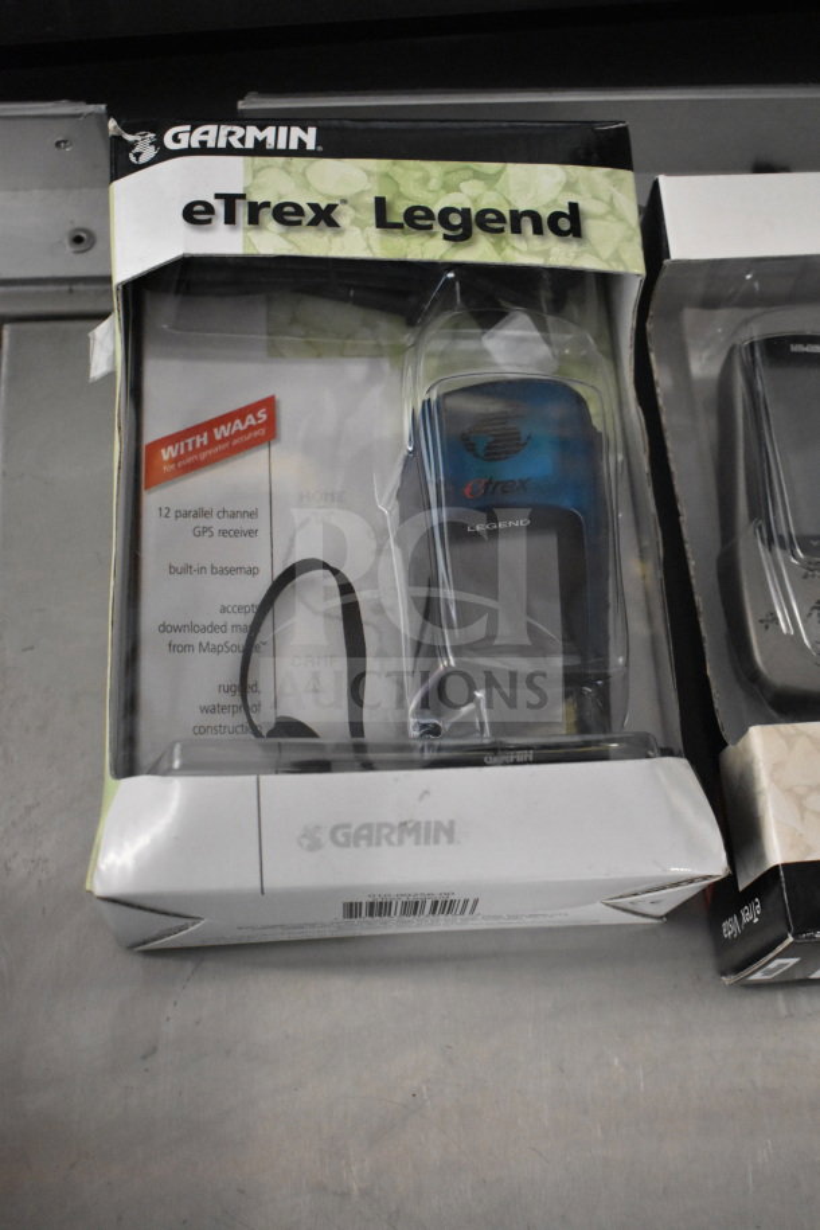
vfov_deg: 45.0
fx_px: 1486
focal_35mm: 44
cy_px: 615
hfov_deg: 30.8
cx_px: 410
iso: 5600
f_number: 4.2
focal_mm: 29
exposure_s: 1/50
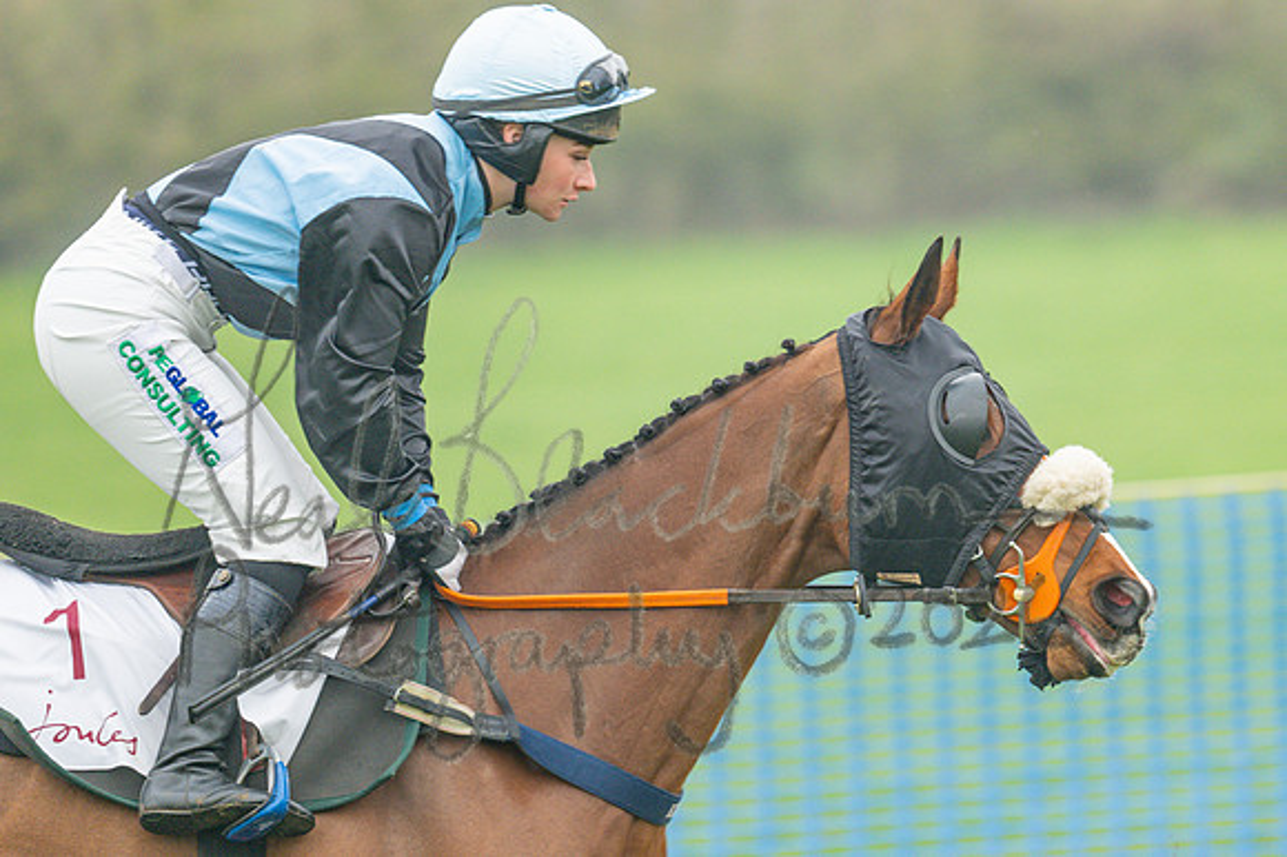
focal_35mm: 600
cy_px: 428
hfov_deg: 3.4
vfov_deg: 2.3
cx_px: 644
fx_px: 21437
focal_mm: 400
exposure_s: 1/500
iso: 800
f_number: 4.5
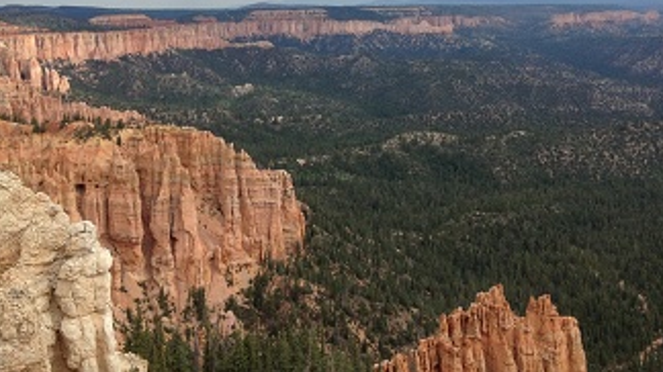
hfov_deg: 39.2
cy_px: 68
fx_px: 931
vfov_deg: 22.3
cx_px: 315
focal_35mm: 53
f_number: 2.4
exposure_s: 1/1493
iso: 50
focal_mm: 4.28
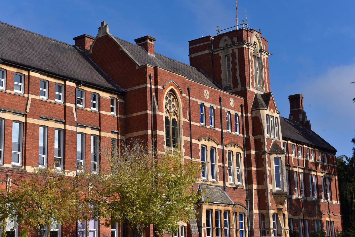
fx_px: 592
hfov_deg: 33.4
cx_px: 178
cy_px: 118
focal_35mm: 60
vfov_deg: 22.6
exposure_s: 1/800
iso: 160
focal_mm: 60
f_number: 9
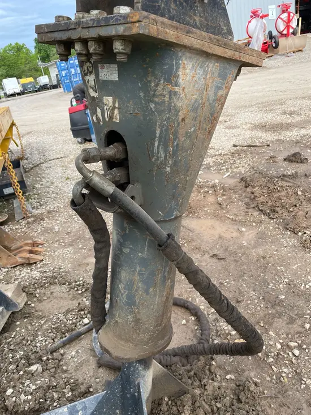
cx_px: 156
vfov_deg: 67.3
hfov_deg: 53.1
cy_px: 208
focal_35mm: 26
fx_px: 311
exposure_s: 1/1618
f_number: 1.6
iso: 50
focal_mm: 4.2
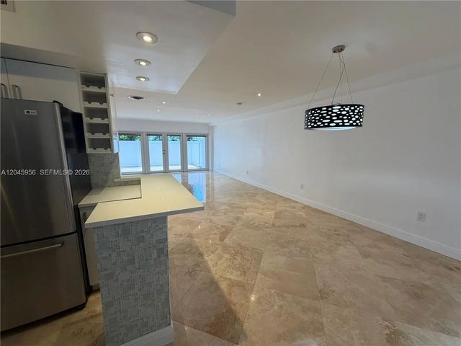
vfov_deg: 85.7
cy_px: 173
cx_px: 230
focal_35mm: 14
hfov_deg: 102.1
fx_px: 186
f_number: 2.2
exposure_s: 1/120
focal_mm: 2.22
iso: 100
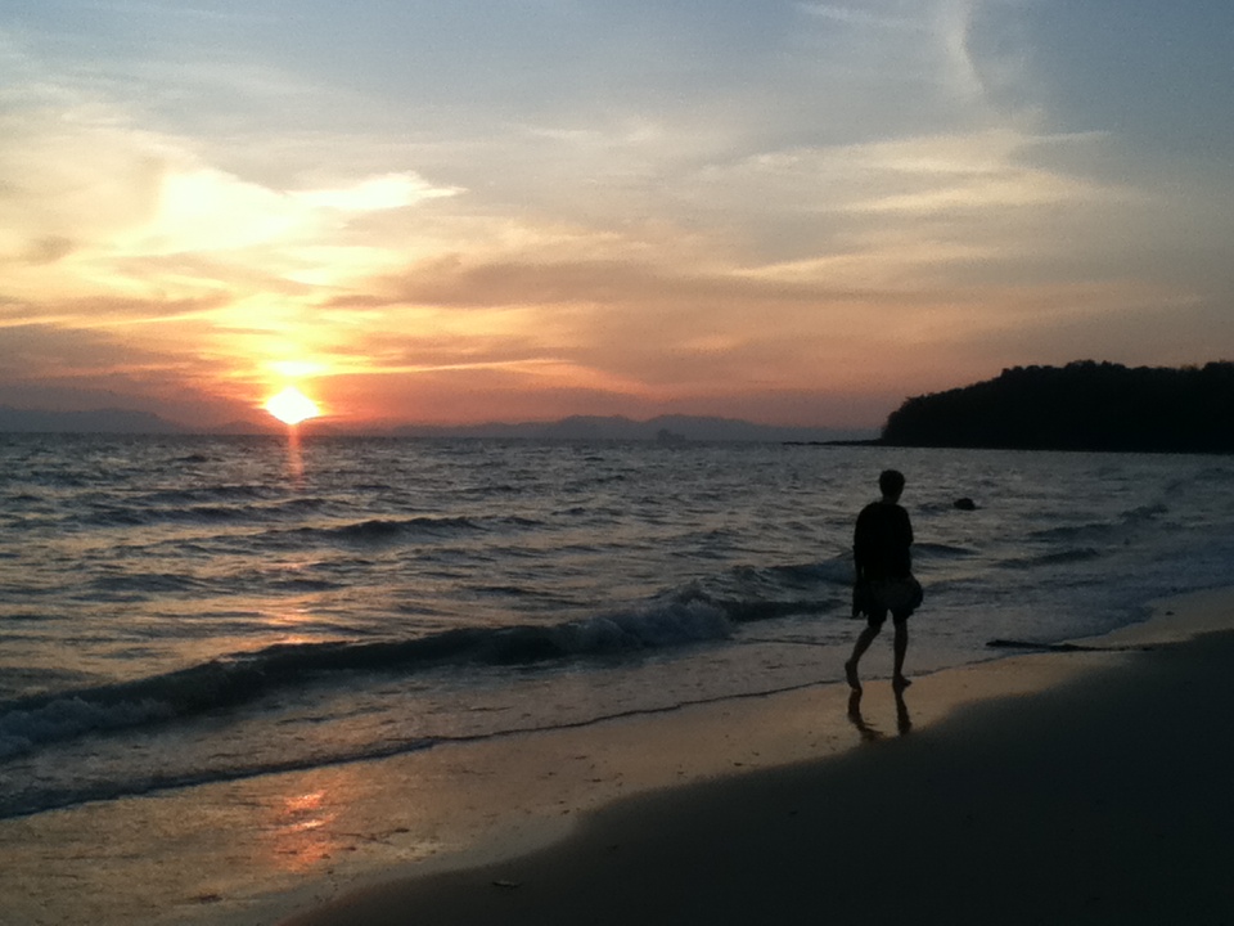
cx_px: 617
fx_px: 1141
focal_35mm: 32
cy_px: 463
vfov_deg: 44.2
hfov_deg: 56.8
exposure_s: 1/371
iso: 80
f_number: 2.4
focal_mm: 3.85
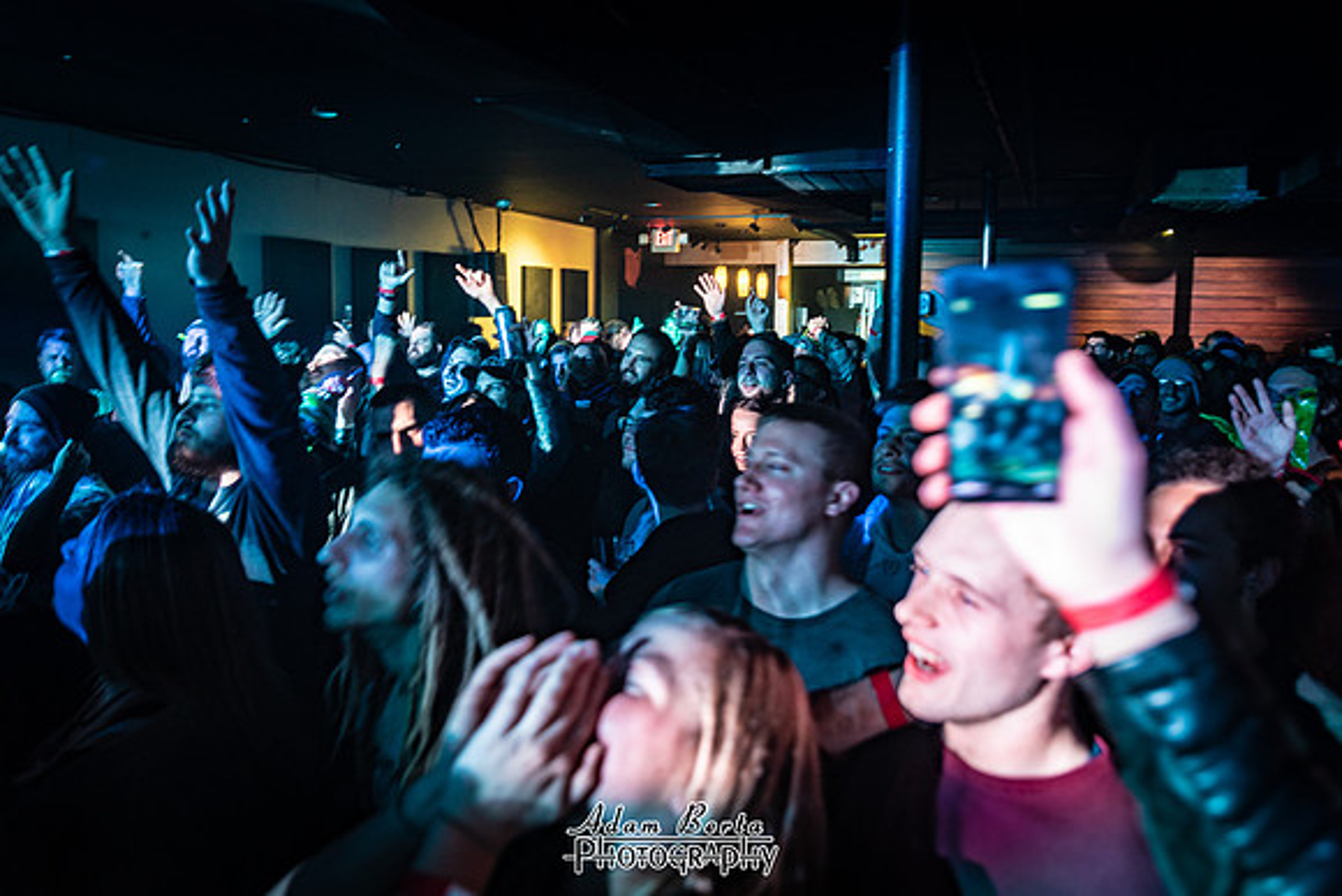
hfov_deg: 68.1
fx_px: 993
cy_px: 399
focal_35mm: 27
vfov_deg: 48.5
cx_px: 692
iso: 400
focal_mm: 24
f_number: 2.8
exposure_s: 1/30
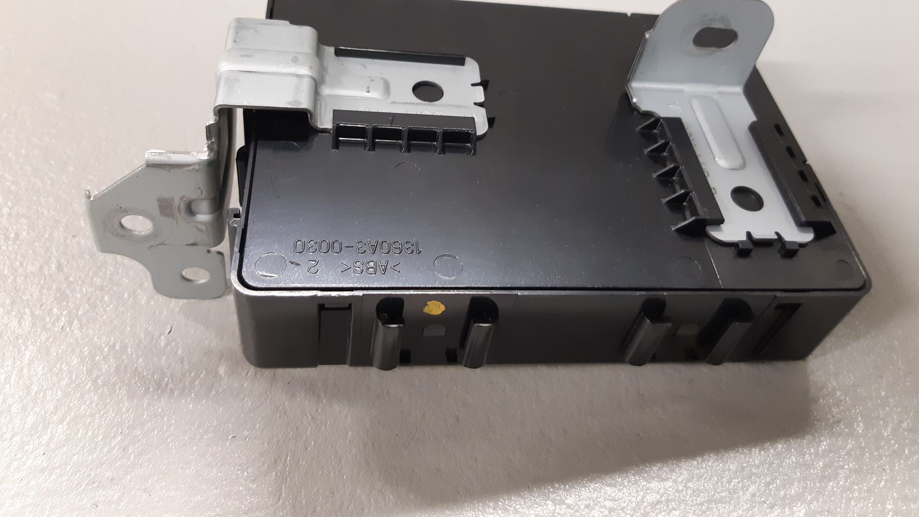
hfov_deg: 66.1
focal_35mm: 29
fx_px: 707
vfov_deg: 39.9
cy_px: 193
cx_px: 468
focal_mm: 3.93
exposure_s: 1/50
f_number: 1.7
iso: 250
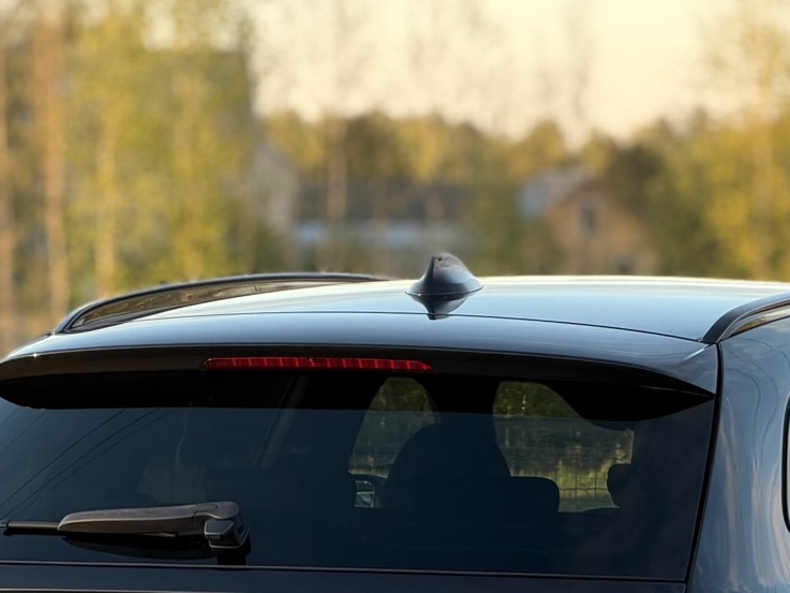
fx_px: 6345
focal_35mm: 278
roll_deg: +0.1
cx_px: 621
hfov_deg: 7.1
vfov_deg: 5.3
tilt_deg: -5.0
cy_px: 765
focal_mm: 16.89
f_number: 2.8
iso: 80
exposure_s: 1/121
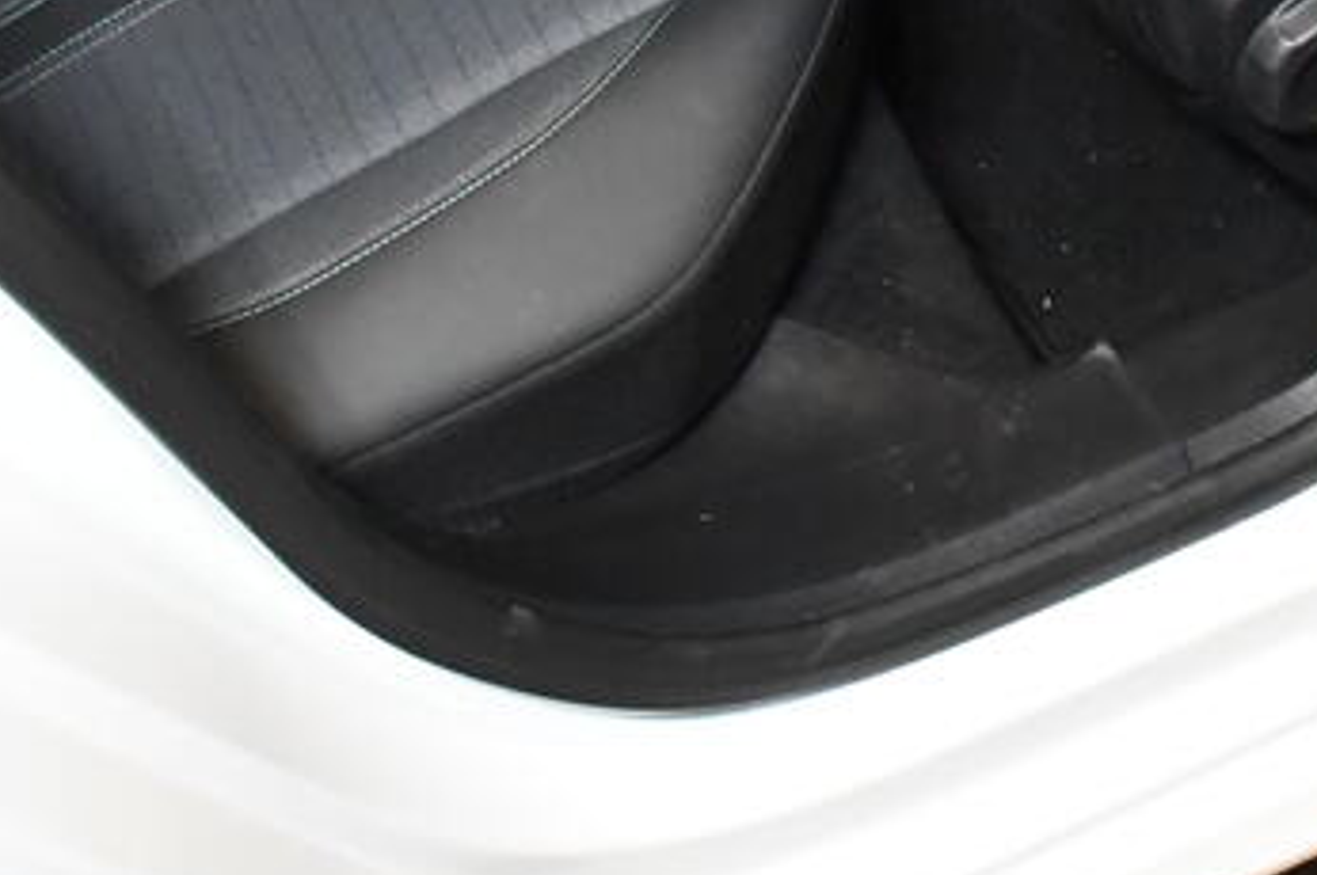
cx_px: 1218
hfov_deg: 26.0
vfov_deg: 17.7
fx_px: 2741
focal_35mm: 75
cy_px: -15
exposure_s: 1/200
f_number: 7.1
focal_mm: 18
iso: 10000
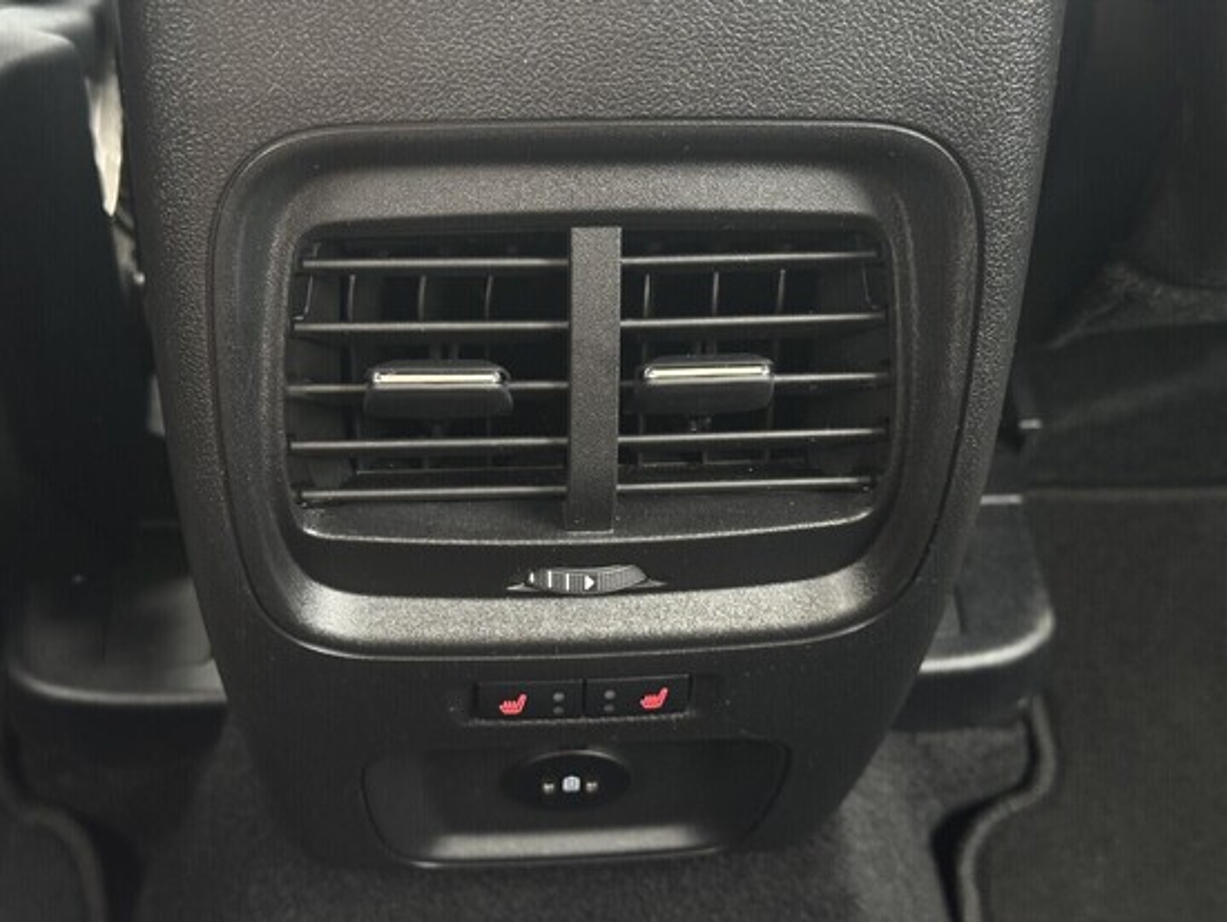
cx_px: 614
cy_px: 461
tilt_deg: -50.7
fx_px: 1702
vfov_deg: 30.3
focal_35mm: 48
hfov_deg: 39.6
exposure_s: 1/60
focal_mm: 6.76
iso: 200
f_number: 1.78
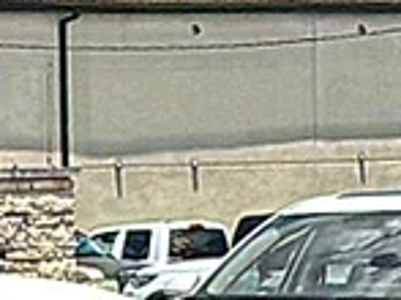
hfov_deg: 5.8
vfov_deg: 4.4
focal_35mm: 334
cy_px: 623
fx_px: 3866
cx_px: -366
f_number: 1.78
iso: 64
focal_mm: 6.86
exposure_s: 1/9091
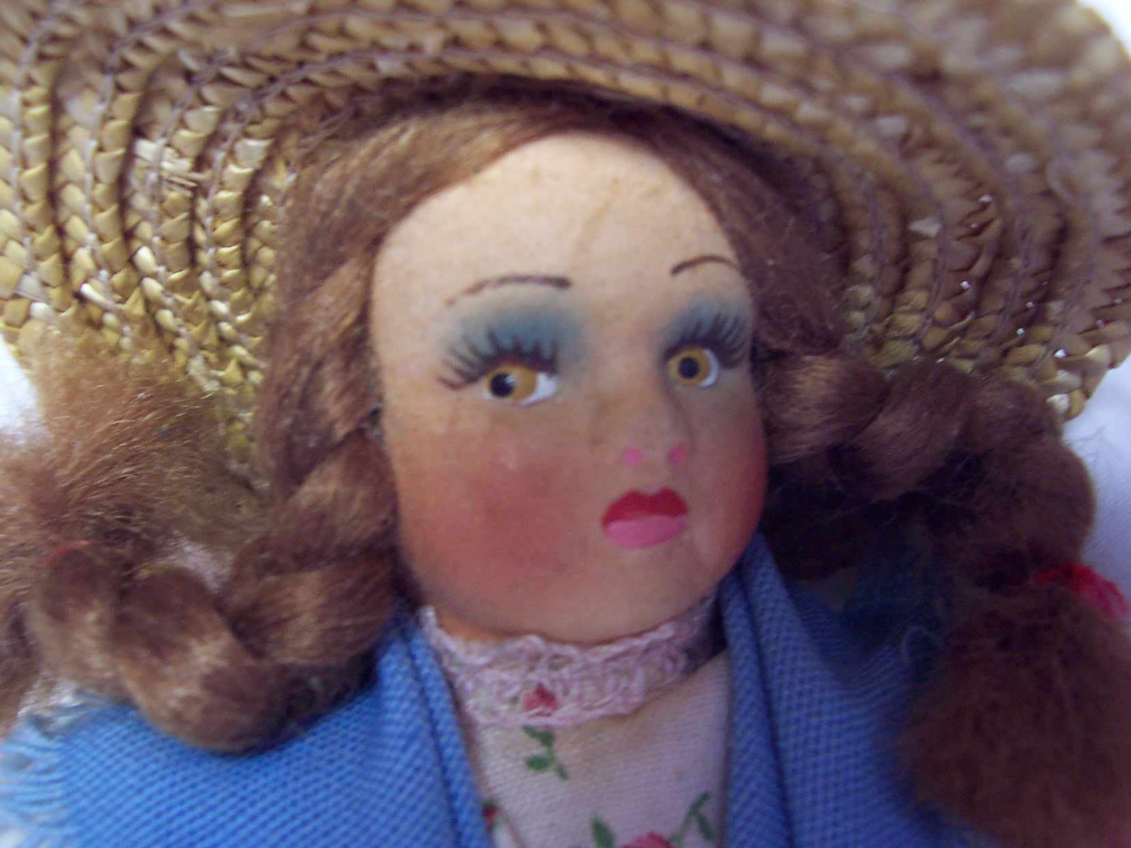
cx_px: 566
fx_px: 1209
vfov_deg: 38.7
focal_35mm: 37
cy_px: 424
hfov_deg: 50.1
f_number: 2.8
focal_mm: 5.6
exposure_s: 1/30
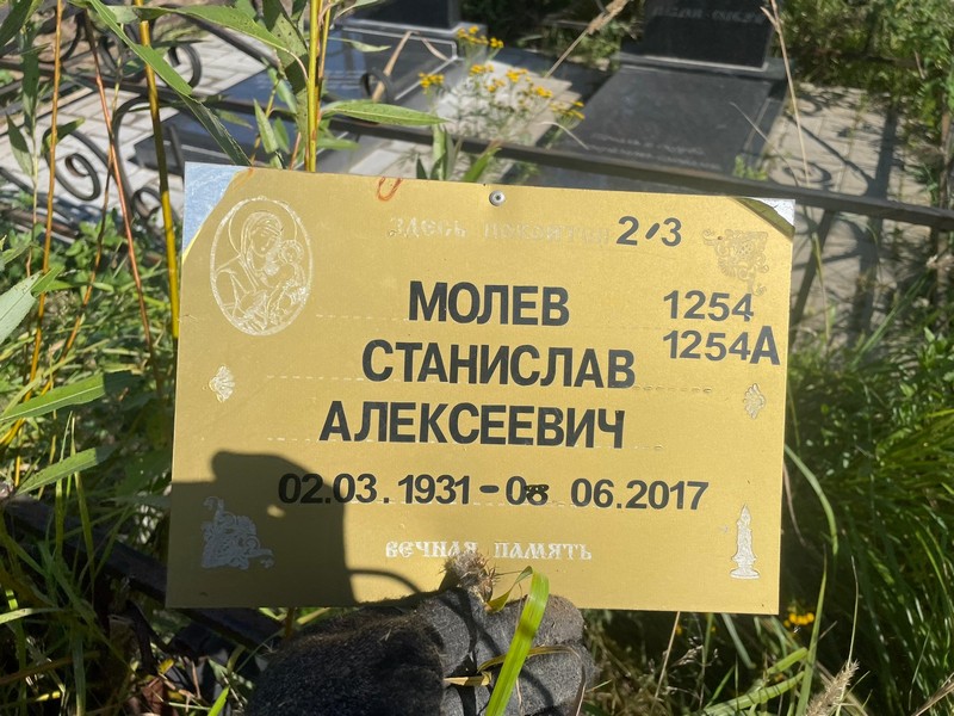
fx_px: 717
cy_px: 358
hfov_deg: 67.3
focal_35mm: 26
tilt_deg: -39.5
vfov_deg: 53.1
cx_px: 477
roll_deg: +1.2
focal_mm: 4.2
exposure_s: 1/7299
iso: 32
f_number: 1.6
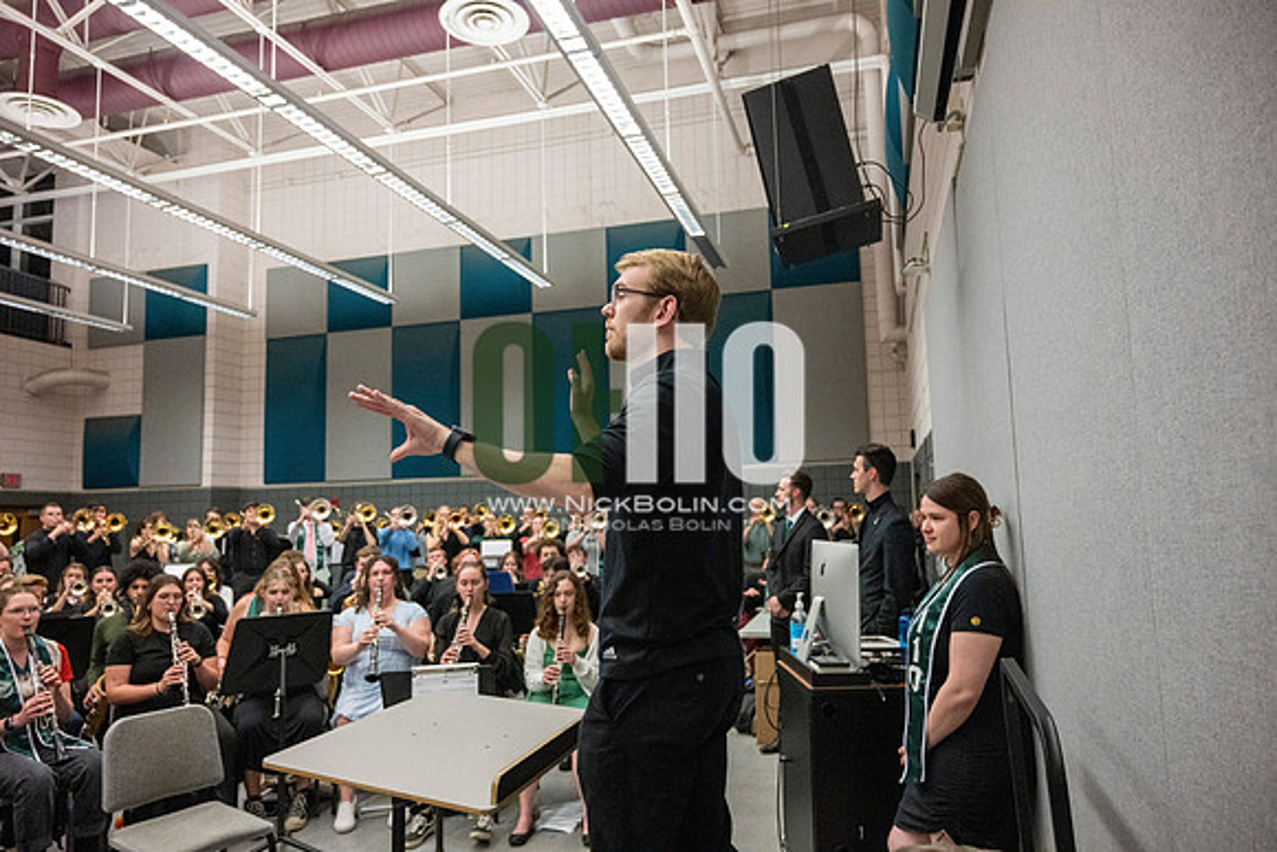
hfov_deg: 73.7
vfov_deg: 53.2
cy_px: 426
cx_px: 638
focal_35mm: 24
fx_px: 851
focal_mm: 24
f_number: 4
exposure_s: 1/500
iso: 10000
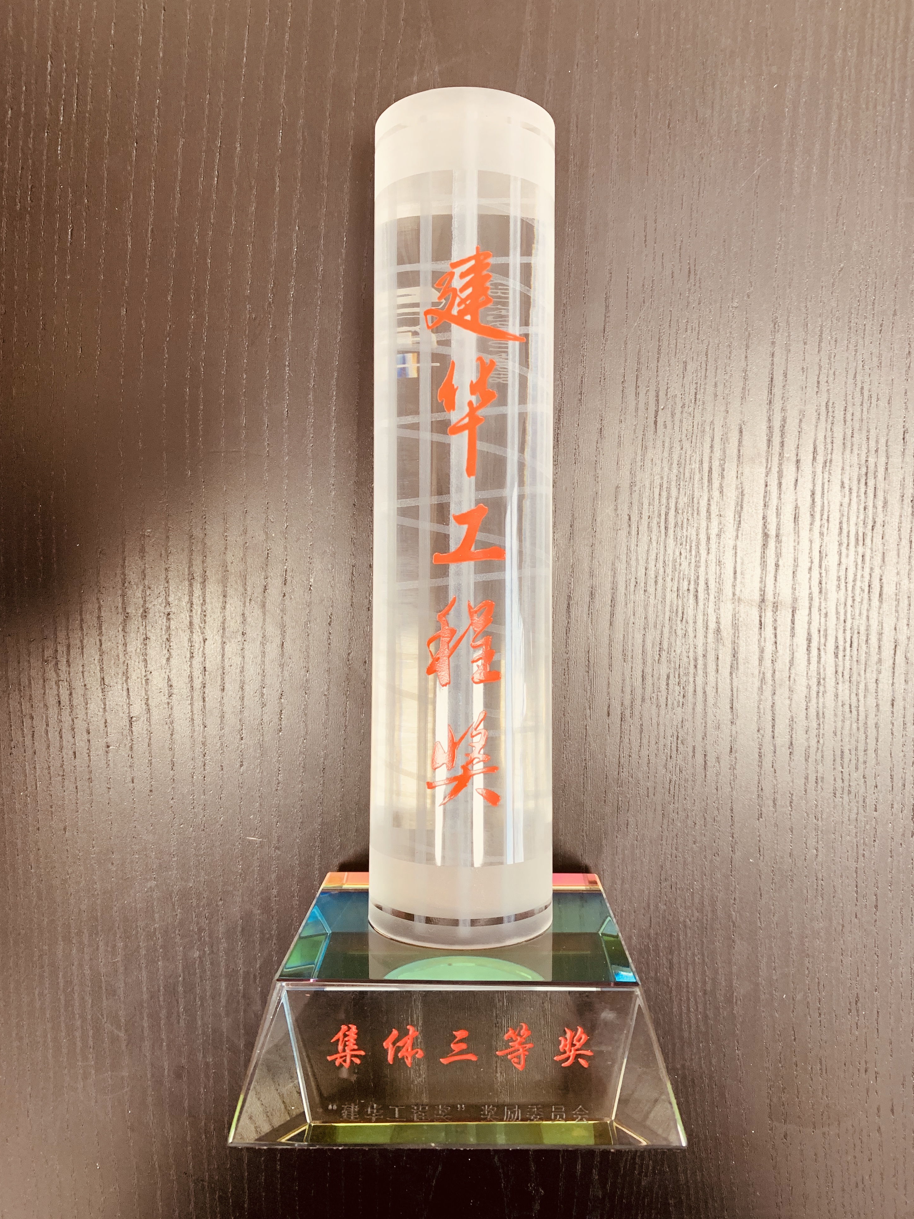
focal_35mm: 27
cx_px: 461
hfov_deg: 51.4
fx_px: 951
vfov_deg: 65.3
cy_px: 593
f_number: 1.8
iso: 125
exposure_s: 1/60
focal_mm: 4.25
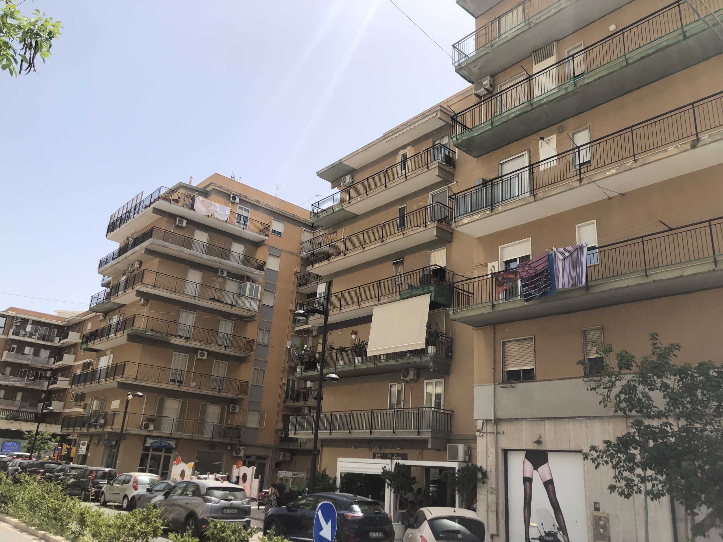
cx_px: 362
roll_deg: -6.1
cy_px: 271
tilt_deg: +20.7
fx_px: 585
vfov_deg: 49.7
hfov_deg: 63.4
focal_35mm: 28
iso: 20
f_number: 1.8
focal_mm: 3.99
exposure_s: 1/1845
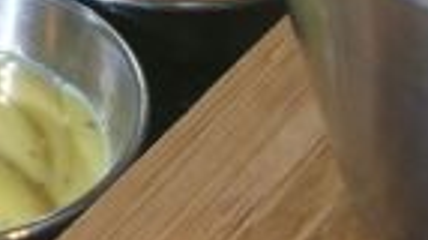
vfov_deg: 10.5
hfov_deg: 19.1
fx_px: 1269
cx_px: 135
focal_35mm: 112
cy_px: 322
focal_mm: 3.66
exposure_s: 1/33.3
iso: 204
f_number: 2.2
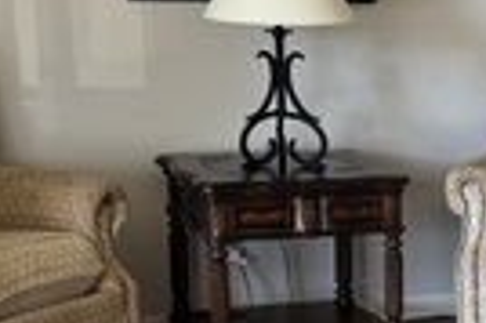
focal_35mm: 119
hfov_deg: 16.3
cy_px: 338
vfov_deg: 11.4
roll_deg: -1.2
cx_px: 624
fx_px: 1605
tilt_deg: -14.9
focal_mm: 6.76
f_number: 1.78
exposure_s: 1/121
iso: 100
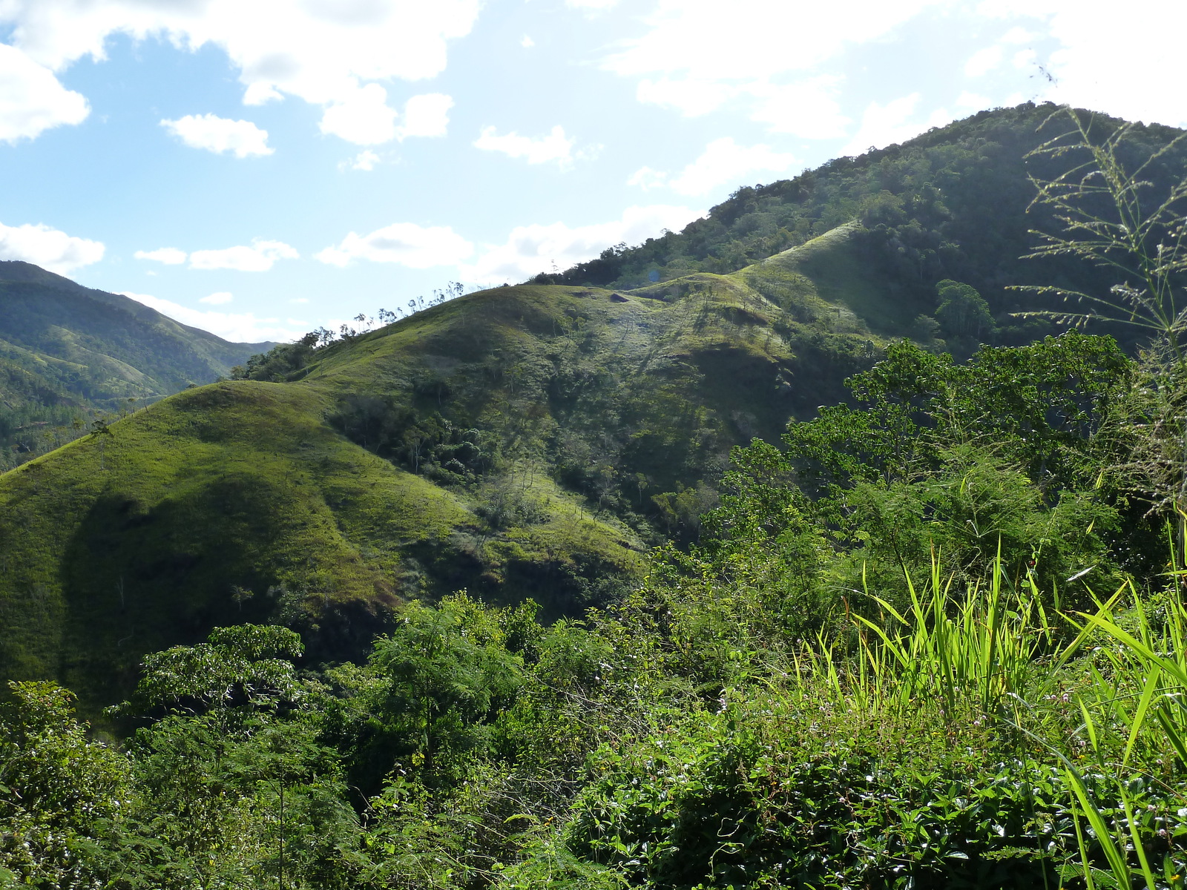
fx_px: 1097
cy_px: 445
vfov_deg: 44.2
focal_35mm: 32
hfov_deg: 56.8
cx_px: 594
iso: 125
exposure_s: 1/400
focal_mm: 5.3
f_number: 4.5
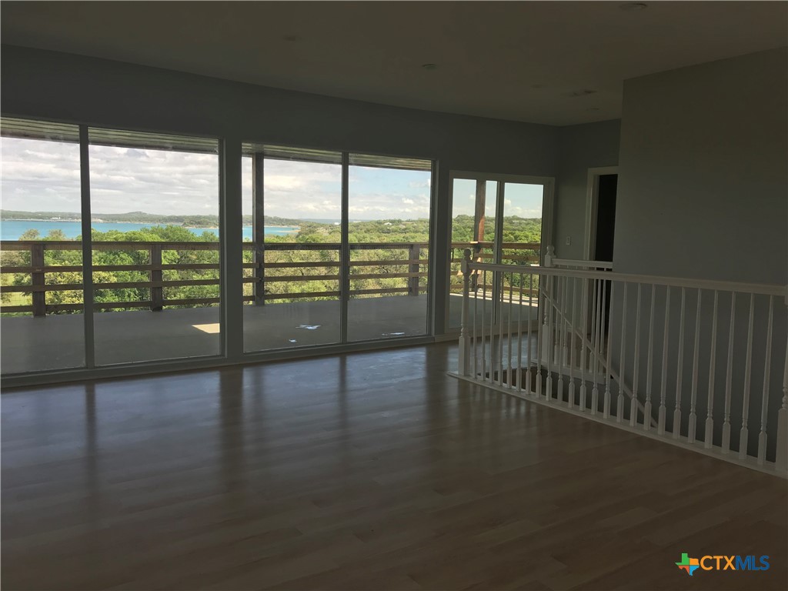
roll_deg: -1.5
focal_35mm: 28
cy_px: 296
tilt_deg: -4.4
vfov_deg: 49.7
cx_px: 394
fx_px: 637
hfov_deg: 63.4
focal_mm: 3.99
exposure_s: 1/622
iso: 20
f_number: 1.8
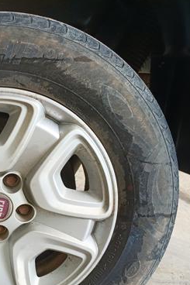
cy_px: 181
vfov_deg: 41.6
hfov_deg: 26.7
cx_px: -9
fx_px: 372
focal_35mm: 47
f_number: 1.8
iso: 601
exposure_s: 1/60.1
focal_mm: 4.81
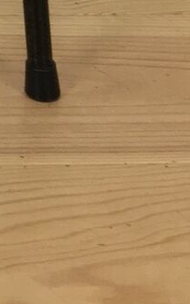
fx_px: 1560
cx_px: -348
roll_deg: +0.2
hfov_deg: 6.5
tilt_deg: -13.2
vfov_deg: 9.8
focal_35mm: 188
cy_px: -443
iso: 40
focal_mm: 4.15
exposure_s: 1/33
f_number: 2.2
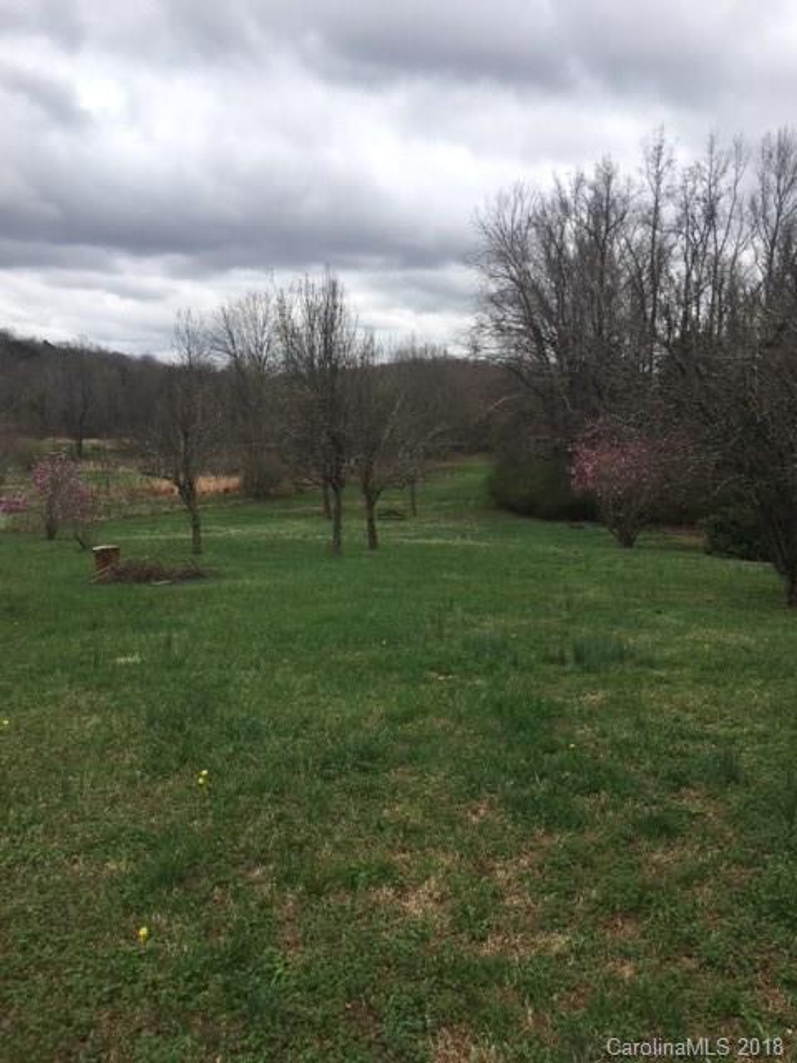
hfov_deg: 48.2
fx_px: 890
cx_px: 398
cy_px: 532
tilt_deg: -3.6
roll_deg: +0.4
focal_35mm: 29
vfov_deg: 61.7
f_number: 2.2
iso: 25
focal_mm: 4.15
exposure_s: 1/785
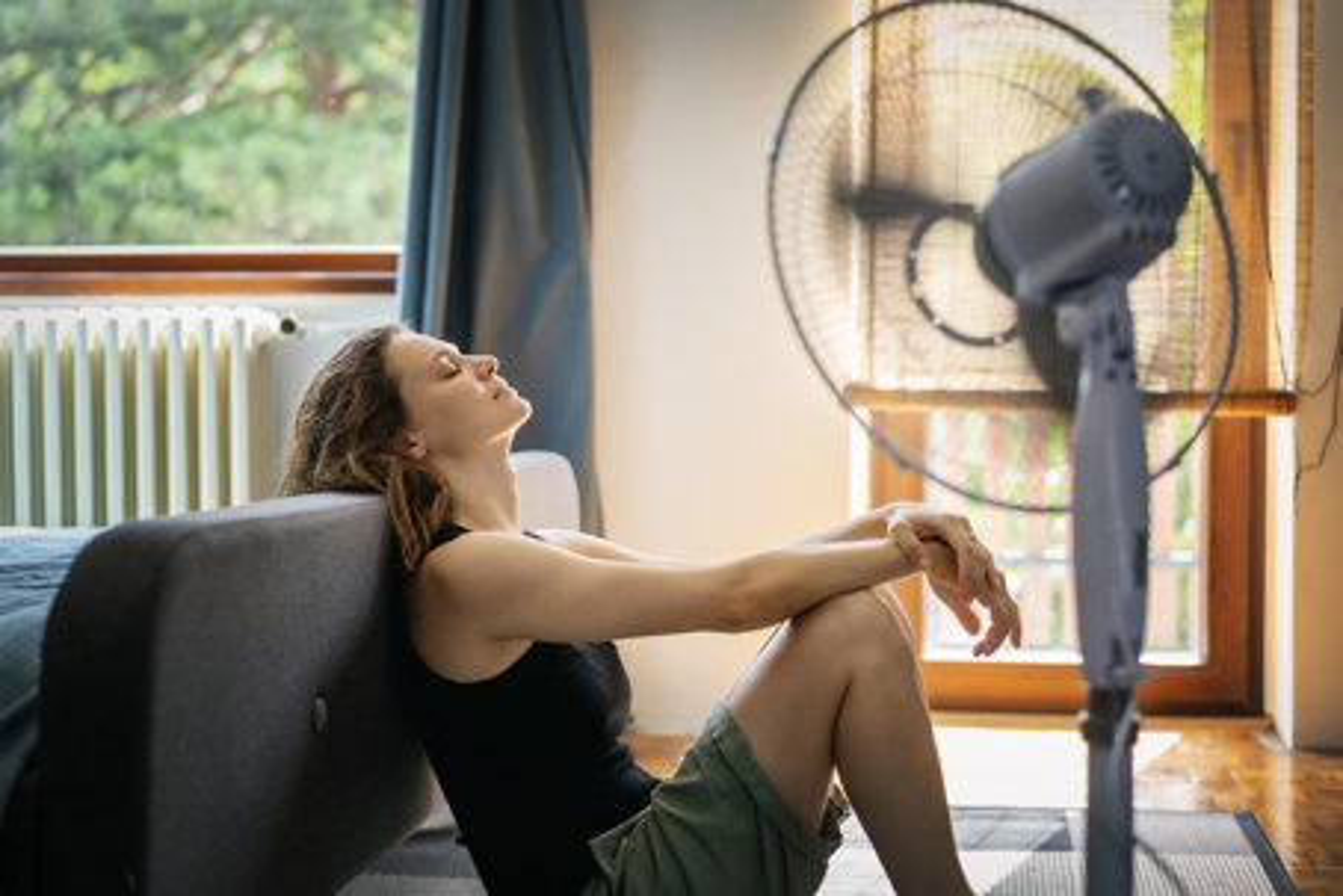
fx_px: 2052
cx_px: 672
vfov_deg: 24.6
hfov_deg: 36.2
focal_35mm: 55
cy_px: 448
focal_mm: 55
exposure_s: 1/100
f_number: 2.2
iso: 200
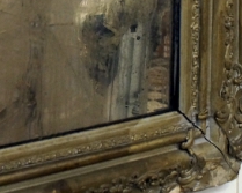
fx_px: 752
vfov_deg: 14.3
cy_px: -29
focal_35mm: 105
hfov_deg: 18.1
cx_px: 41
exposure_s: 1/60
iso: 1600
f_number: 4.5
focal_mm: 24
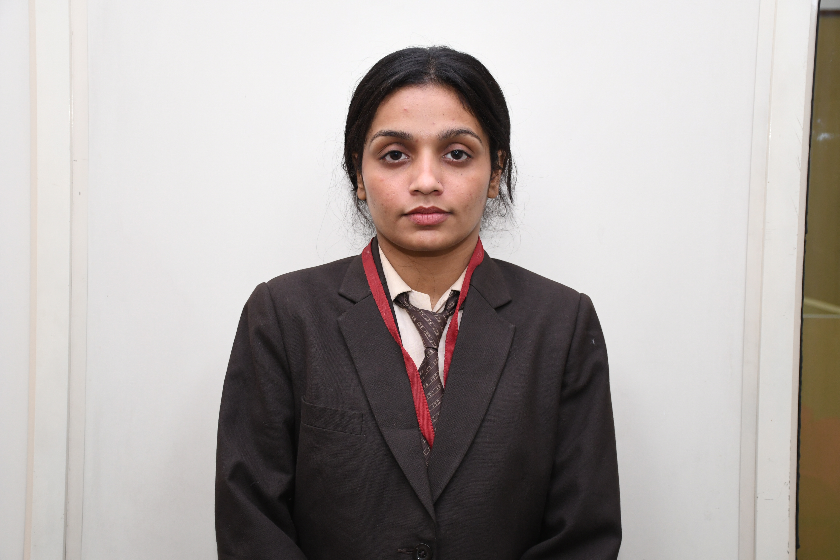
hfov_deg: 33.4
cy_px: 280
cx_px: 420
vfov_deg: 22.6
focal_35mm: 60
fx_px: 1400
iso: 1000
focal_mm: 40
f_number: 4.5
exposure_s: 1/125
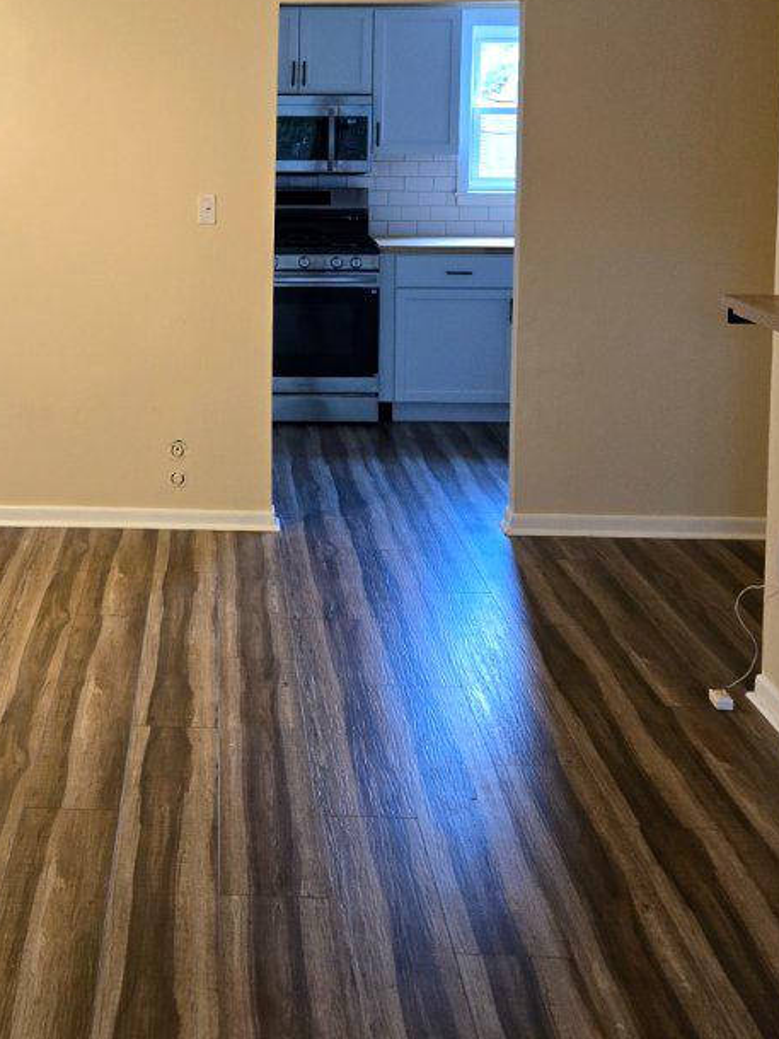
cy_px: 220
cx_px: 145
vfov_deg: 32.4
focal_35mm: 58
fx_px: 1740
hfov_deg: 24.8
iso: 250
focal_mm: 5.4
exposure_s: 1/120
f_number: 1.8
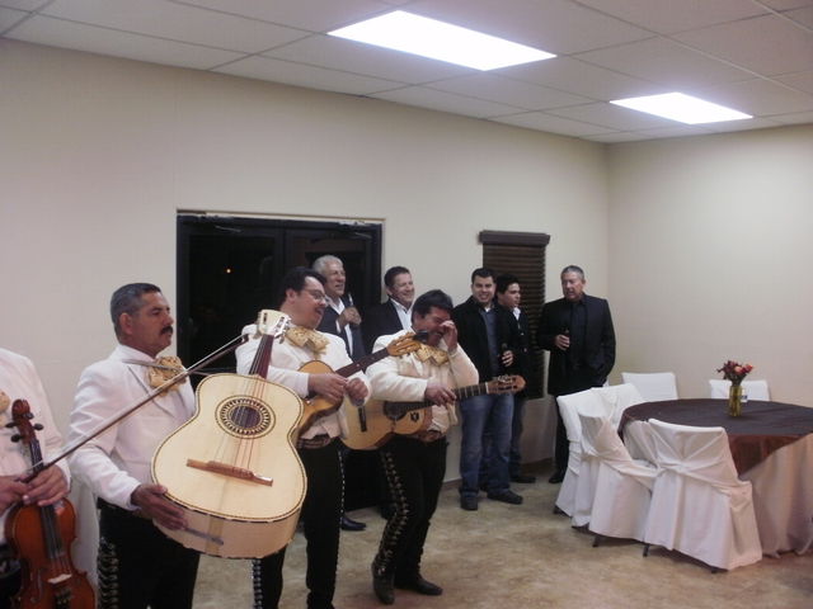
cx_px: 406
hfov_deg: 51.4
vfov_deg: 39.7
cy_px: 304
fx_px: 846
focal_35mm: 36
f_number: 3.5
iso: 125
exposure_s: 1/30
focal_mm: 6.3
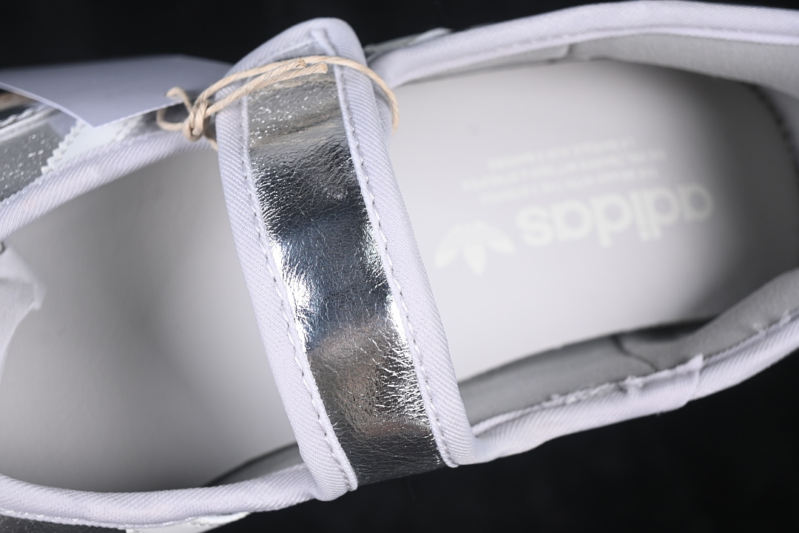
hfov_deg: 27.0
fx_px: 1664
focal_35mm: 75
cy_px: 266
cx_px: 400
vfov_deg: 18.2
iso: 160
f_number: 7.1
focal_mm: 50
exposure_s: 1/80
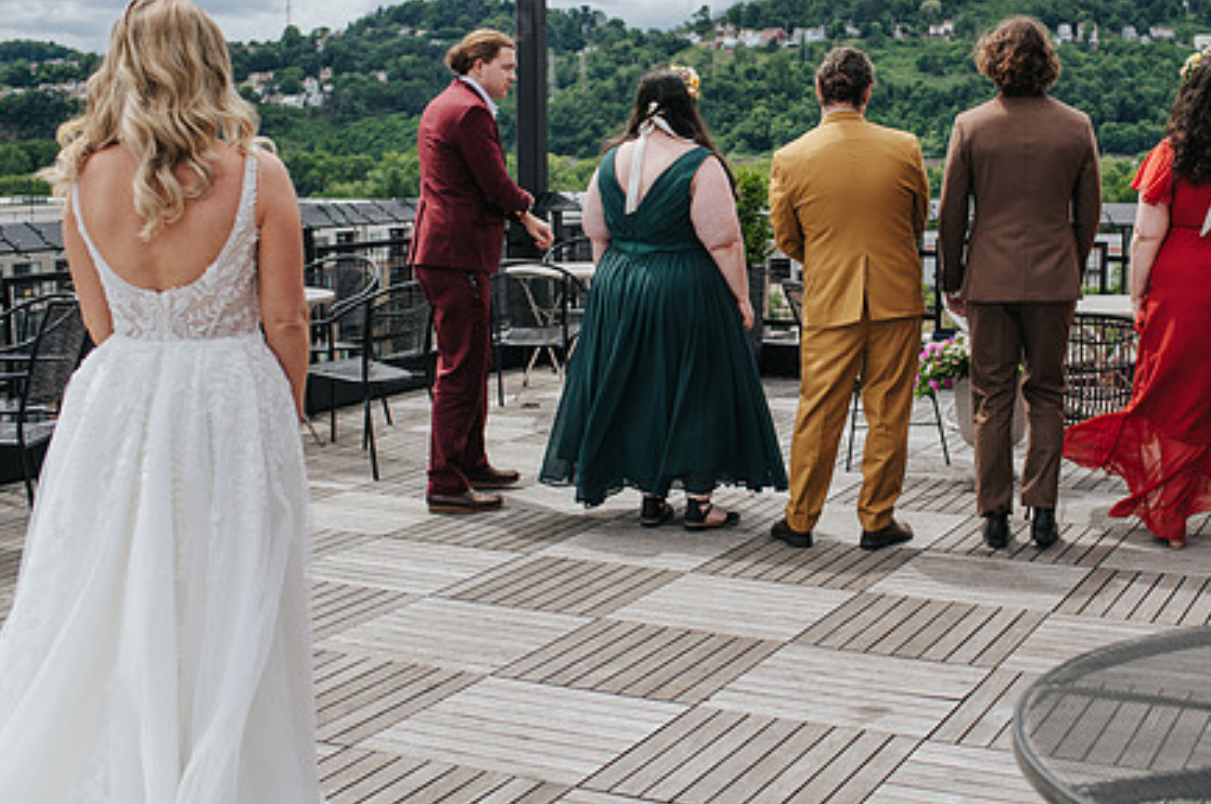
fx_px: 1747
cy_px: 342
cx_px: 786
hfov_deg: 37.9
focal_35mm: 52
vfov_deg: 25.9
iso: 125
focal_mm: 35
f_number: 3.5
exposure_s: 1/1250
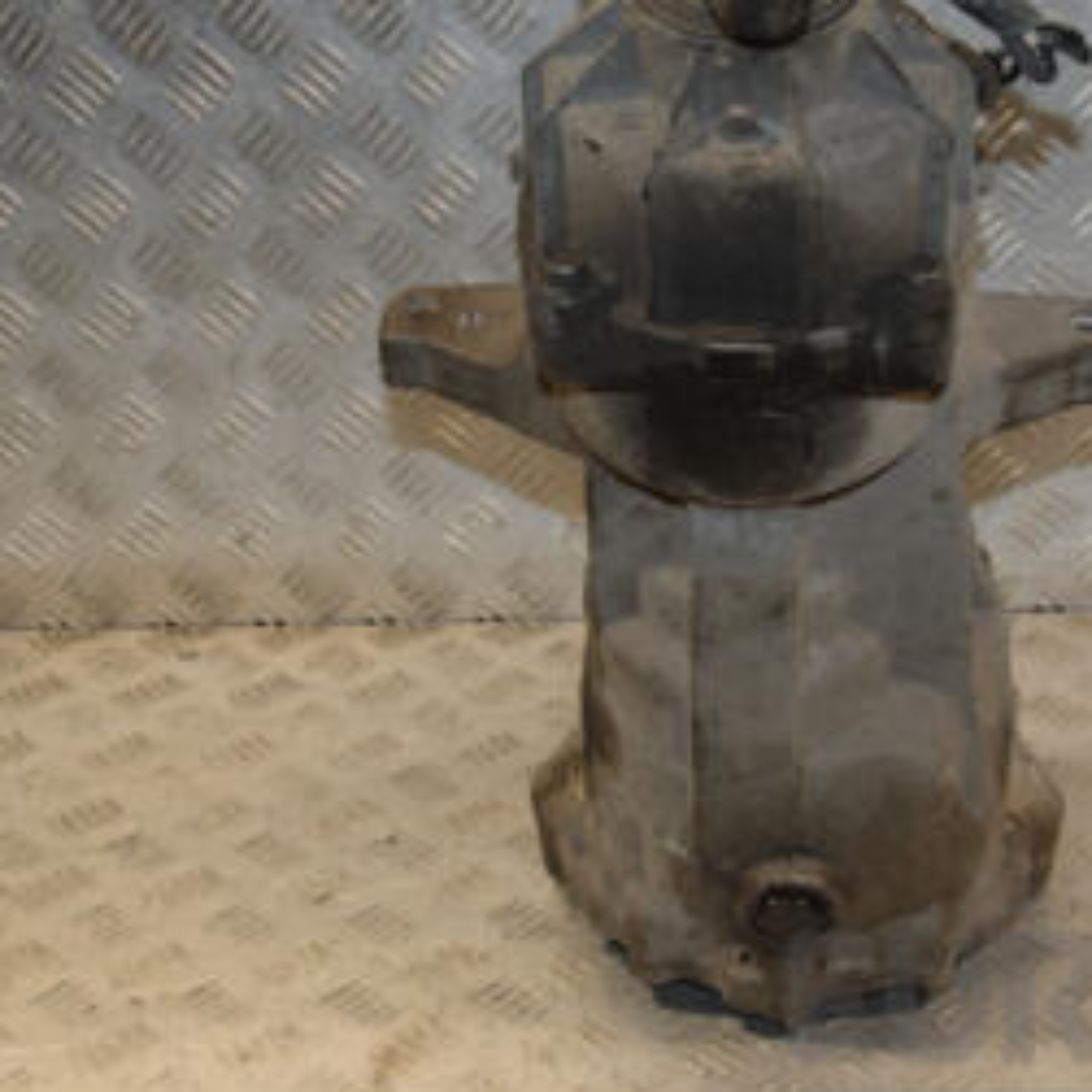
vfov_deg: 25.7
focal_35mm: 67
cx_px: 705
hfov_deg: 25.6
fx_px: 2391
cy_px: 418
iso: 800
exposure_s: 1/200
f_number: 6.3
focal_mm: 22
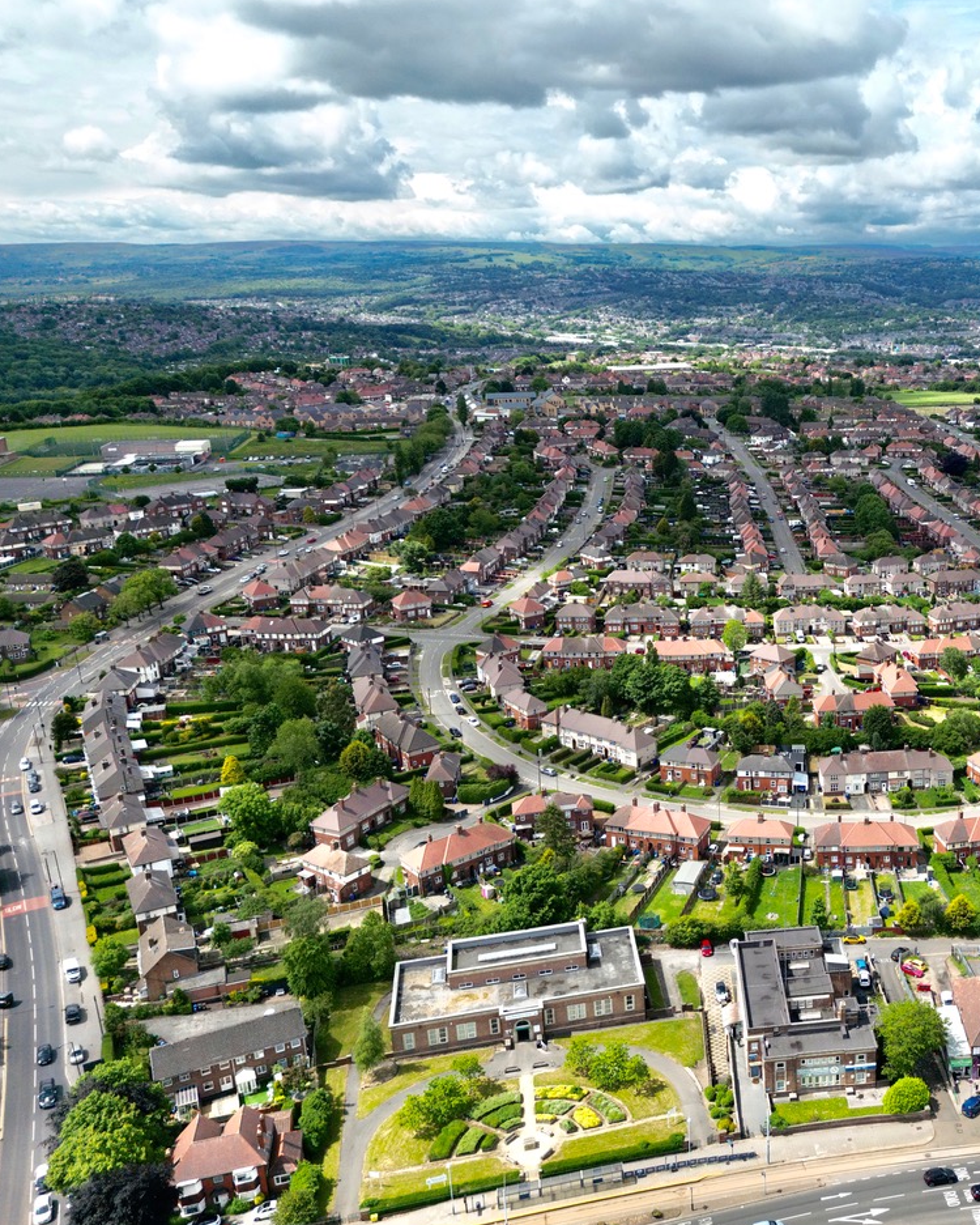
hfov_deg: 43.0
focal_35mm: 32
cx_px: 828
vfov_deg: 55.7
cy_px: 614
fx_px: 1160
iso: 200
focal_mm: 6.72
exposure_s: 1/3200
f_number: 1.7
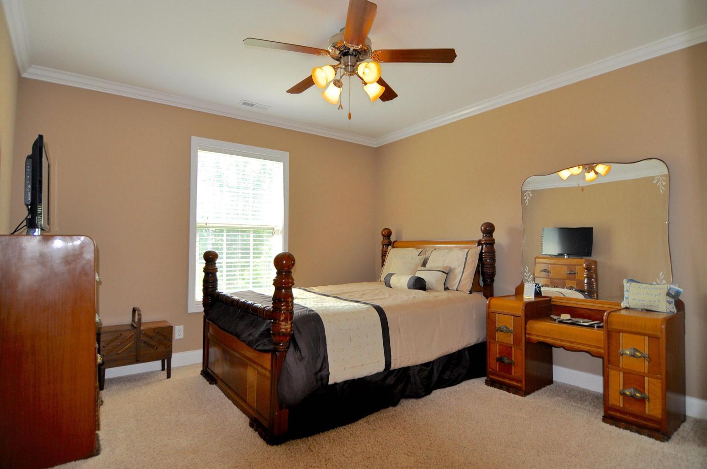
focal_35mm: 18
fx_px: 353
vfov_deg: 67.2
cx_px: 354
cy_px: 234
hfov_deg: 90.1
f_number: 4
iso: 400
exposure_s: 1/125
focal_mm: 12
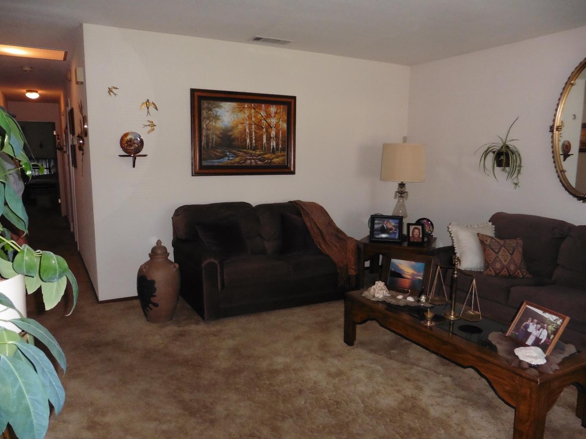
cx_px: 283
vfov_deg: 53.0
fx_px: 440
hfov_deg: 67.3
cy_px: 234
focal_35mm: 26
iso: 320
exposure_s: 1/60
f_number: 3.3
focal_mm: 4.3
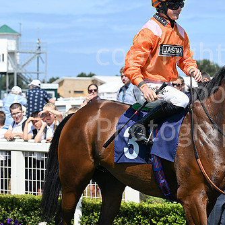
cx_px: 185
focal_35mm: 127
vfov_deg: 13.7
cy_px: 98
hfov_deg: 13.7
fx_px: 934
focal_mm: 86
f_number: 5.6
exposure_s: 1/2000
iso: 400
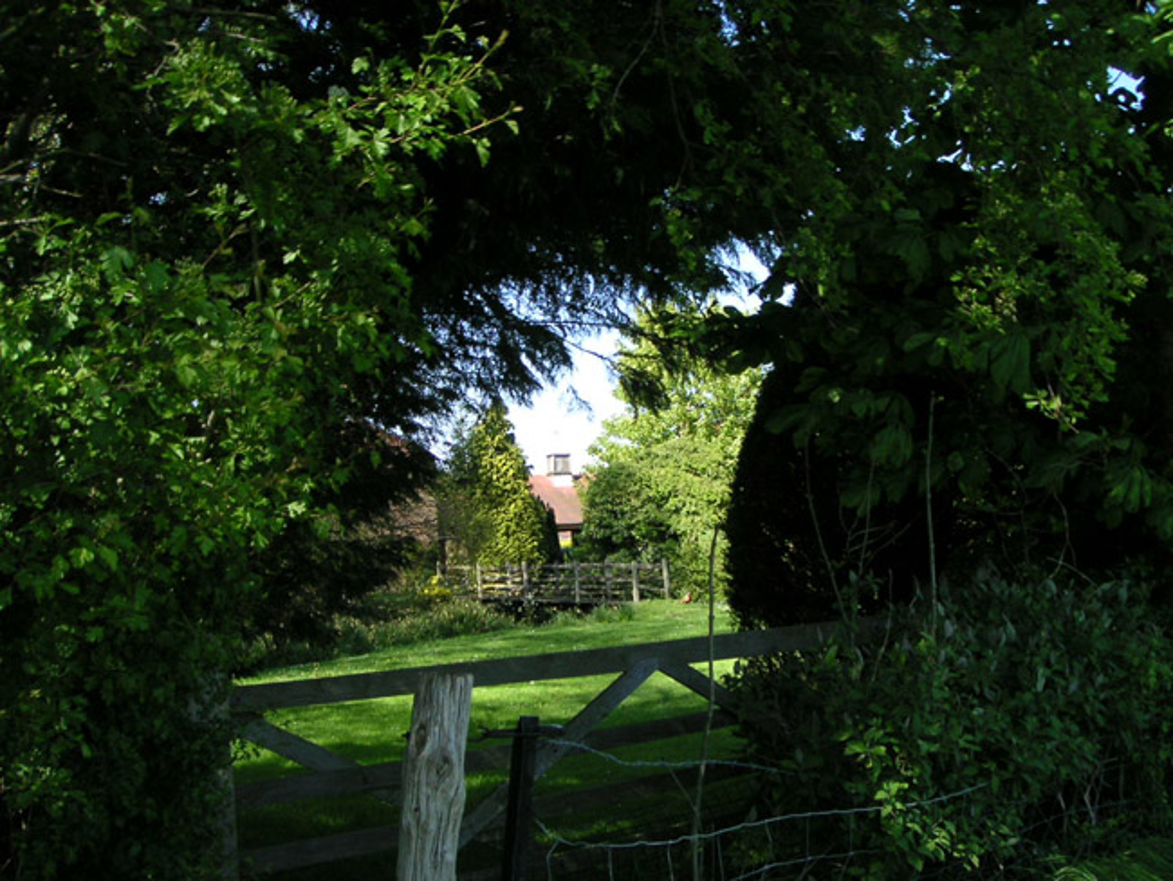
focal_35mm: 38
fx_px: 1288
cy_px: 440
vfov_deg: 37.7
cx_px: 586
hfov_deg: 49.0
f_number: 2.8
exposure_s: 1/350
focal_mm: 6
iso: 50
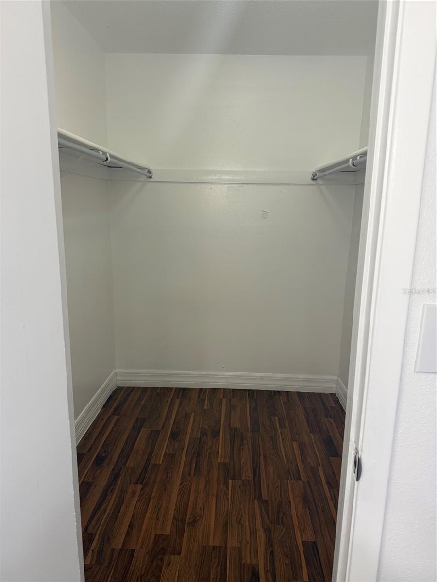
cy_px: 291
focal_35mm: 24
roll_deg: -1.3
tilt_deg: -10.6
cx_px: 218
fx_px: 404
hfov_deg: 56.8
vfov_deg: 71.6
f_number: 1.78
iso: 200
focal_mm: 6.76
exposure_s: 1/60
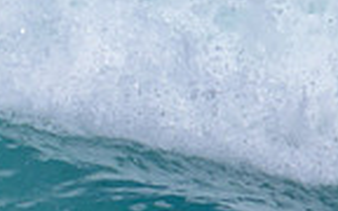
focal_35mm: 4464
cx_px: -236
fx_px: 41121
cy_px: -106
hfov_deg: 0.5
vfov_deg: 0.3
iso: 500
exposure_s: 1/2000
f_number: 11
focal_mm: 800
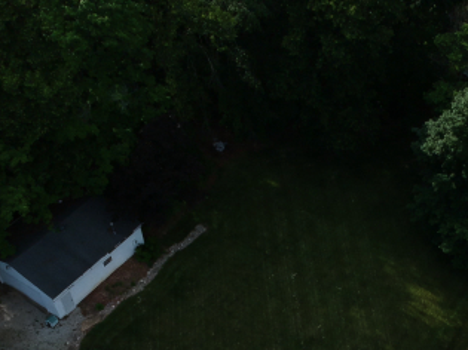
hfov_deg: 35.6
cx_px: 332
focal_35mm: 53
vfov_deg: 26.5
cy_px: 322
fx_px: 716
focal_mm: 4.49
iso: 400
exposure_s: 1/3200
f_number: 2.6
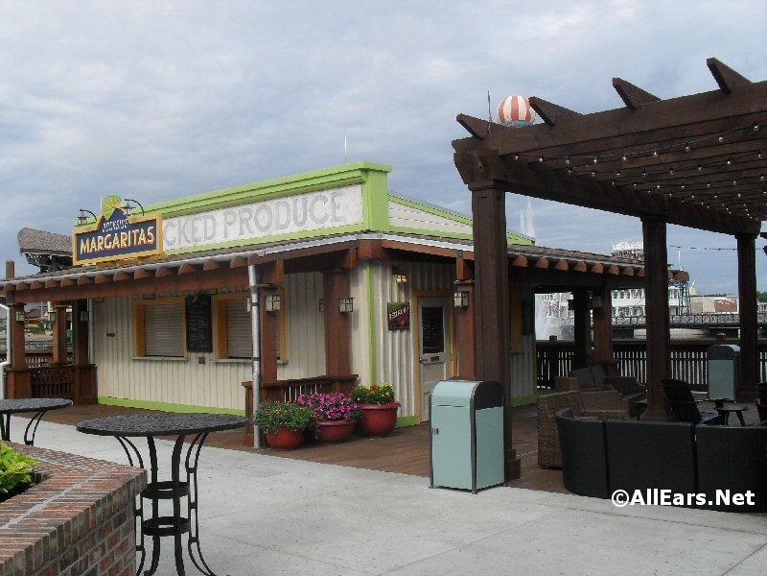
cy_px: 288
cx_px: 384
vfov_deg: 40.7
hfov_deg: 52.6
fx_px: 776
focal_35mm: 35
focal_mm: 6.3
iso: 100
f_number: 8.4
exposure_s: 1/180
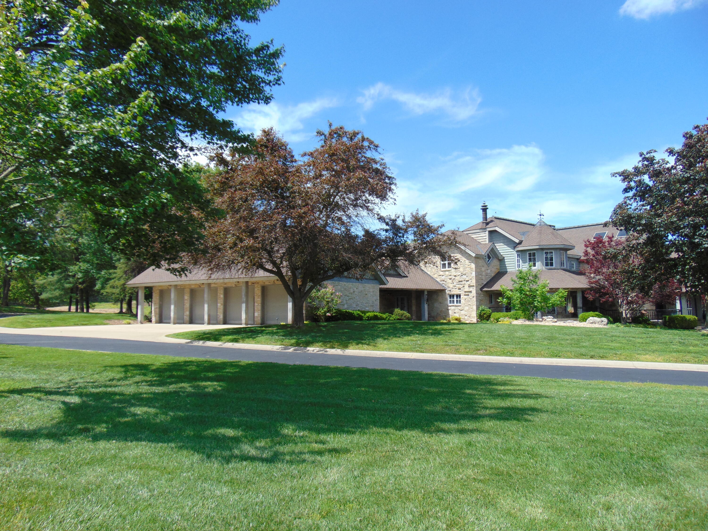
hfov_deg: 69.4
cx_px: 354
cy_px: 266
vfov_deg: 54.9
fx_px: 511
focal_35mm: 25
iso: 80
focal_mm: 4.5
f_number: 3
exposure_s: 1/800
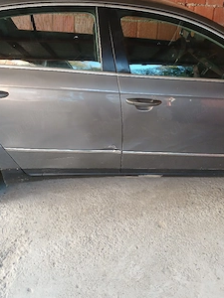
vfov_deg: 51.2
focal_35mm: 36
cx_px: 135
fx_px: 311
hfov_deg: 39.5
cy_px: 129
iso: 160
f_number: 1.8
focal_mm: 3.98
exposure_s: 1/50.3
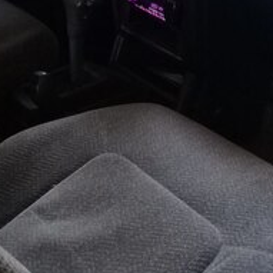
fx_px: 634
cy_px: -39
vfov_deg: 22.7
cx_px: 133
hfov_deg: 24.3
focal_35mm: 71
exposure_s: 1/20
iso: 200
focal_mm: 3.3
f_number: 2.2
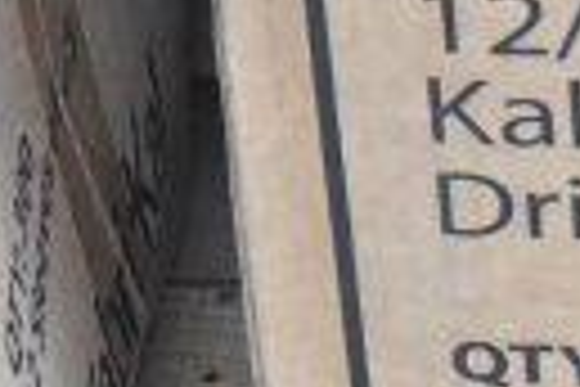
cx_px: -647
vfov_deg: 4.6
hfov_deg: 6.6
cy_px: 227
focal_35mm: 299
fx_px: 4817
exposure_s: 1/640
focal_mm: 42
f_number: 13
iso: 6400
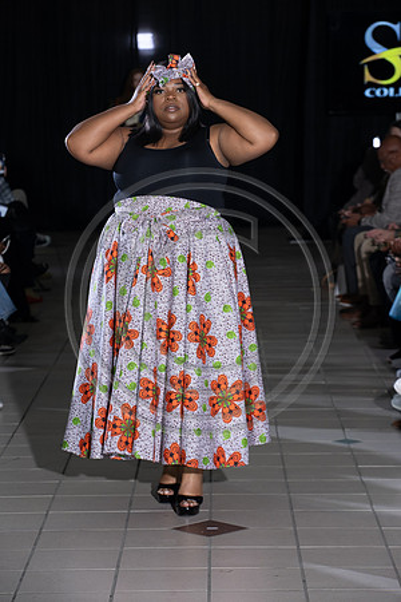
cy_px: 301
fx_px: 2088
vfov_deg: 16.4
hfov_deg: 11.0
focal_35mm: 125
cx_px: 200
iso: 1000
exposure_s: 1/160
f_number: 6.3
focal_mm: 125
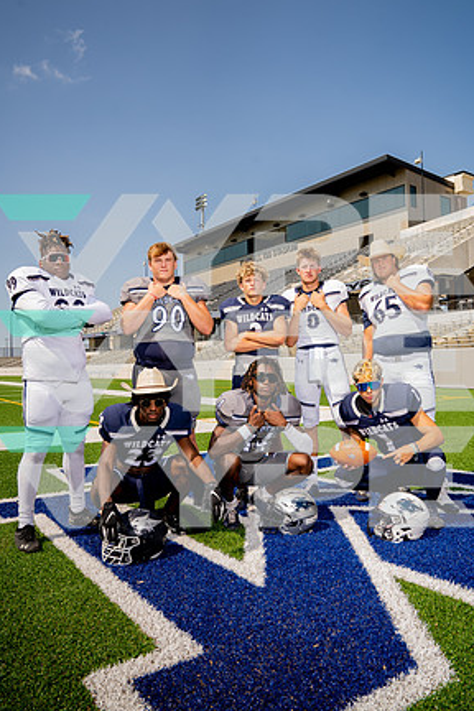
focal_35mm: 25
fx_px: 494
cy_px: 362
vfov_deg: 71.5
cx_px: 239
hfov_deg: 51.3
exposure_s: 1/250
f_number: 7.1
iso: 100
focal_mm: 24
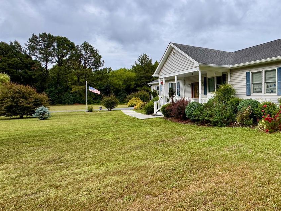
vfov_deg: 56.7
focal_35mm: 24
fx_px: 195
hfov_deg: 62.9
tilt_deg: +0.0
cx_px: 239
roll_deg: +1.4
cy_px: 95
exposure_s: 1/804
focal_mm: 2.22
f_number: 2.2
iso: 40
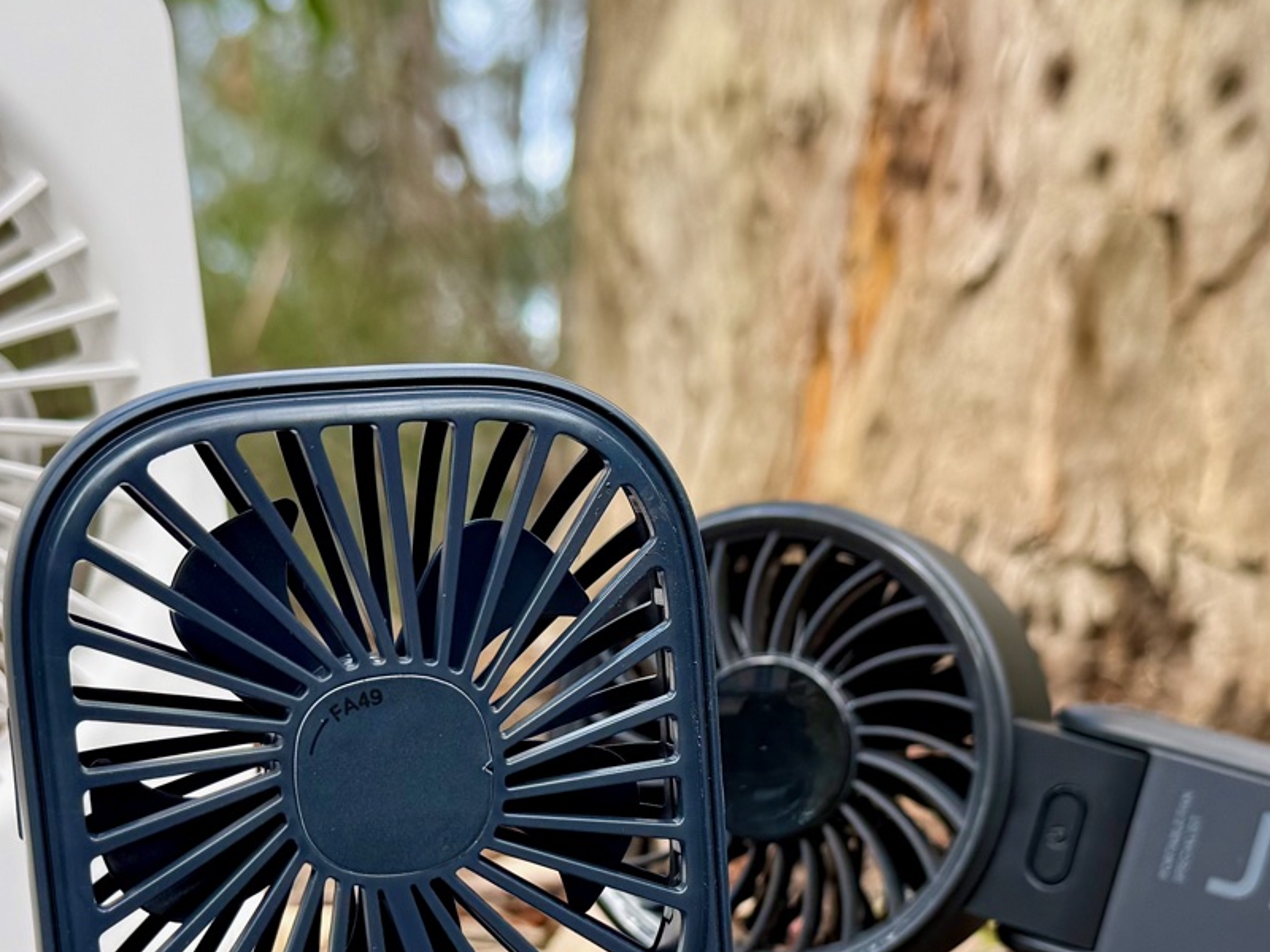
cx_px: 657
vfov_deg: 24.0
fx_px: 2201
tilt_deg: -9.0
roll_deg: -1.1
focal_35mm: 60
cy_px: 770
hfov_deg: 32.2
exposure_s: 1/344
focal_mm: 6.76
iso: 80
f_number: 1.78
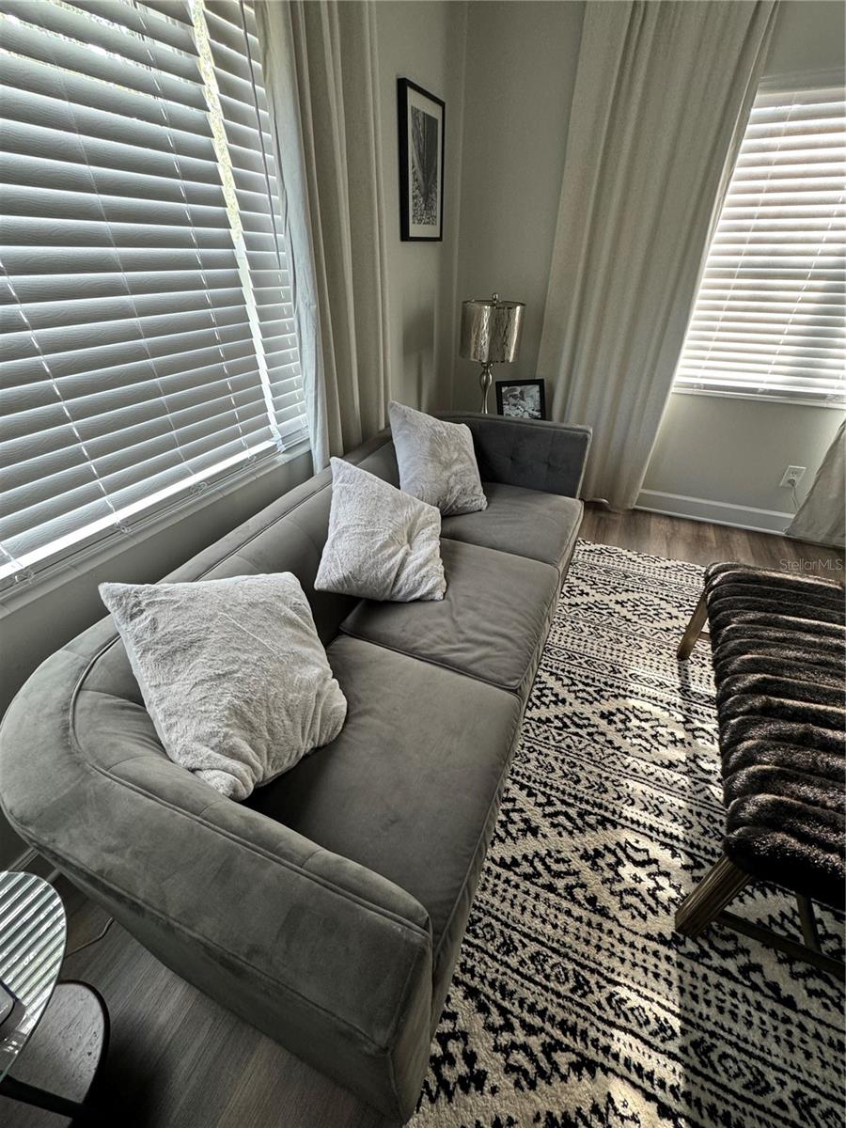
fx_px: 456
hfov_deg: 85.7
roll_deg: +0.4
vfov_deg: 102.1
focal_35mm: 14
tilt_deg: -33.6
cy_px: 564
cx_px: 423
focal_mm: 2.22
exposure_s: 1/60
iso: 200
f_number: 2.2
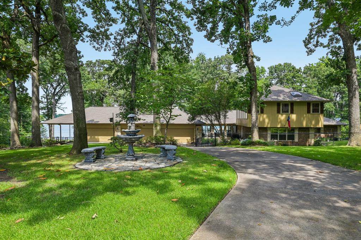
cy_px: 120
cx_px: 180
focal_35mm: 22
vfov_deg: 57.2
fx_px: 221
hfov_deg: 78.6
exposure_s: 1/320
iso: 400
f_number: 8
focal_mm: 22
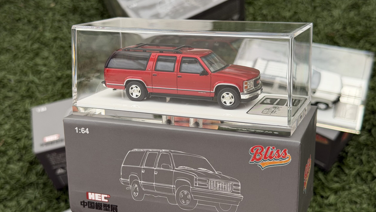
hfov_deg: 39.2
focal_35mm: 53
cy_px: 123
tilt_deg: -52.8
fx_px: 528
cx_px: 186
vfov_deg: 22.6
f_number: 1.78
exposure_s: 1/557
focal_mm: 6.76
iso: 64
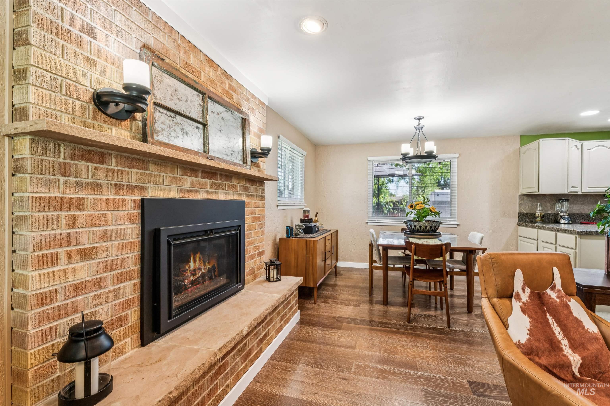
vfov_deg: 72.7
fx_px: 276
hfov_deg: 95.7
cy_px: 203
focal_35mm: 16
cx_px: 305
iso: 400
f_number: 13
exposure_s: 1/5
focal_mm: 16.3
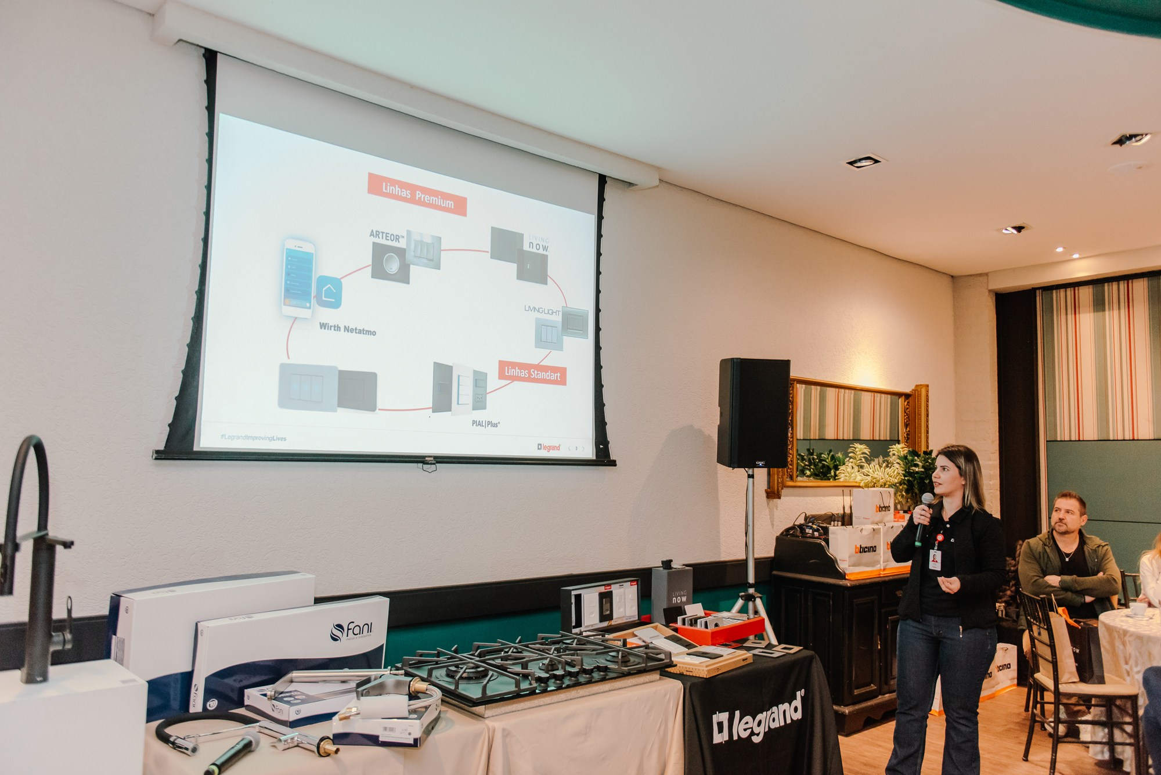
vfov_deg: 46.4
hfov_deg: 65.5
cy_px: 388
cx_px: 580
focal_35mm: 28
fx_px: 903
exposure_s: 1/200
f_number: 2.8
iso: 2500
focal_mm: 28
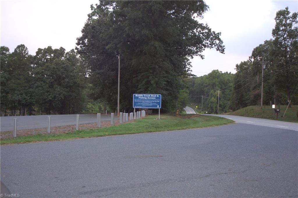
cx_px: 149
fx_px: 298
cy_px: 99
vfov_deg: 36.8
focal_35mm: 36
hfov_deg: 53.2
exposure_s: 1/60
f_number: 5.6
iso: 640
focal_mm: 24
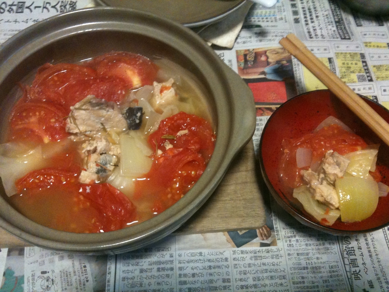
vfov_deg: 40.7
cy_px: 146
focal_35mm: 35
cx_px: 194
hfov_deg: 52.6
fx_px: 393
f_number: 2.8
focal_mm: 3.85
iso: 320
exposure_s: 1/15
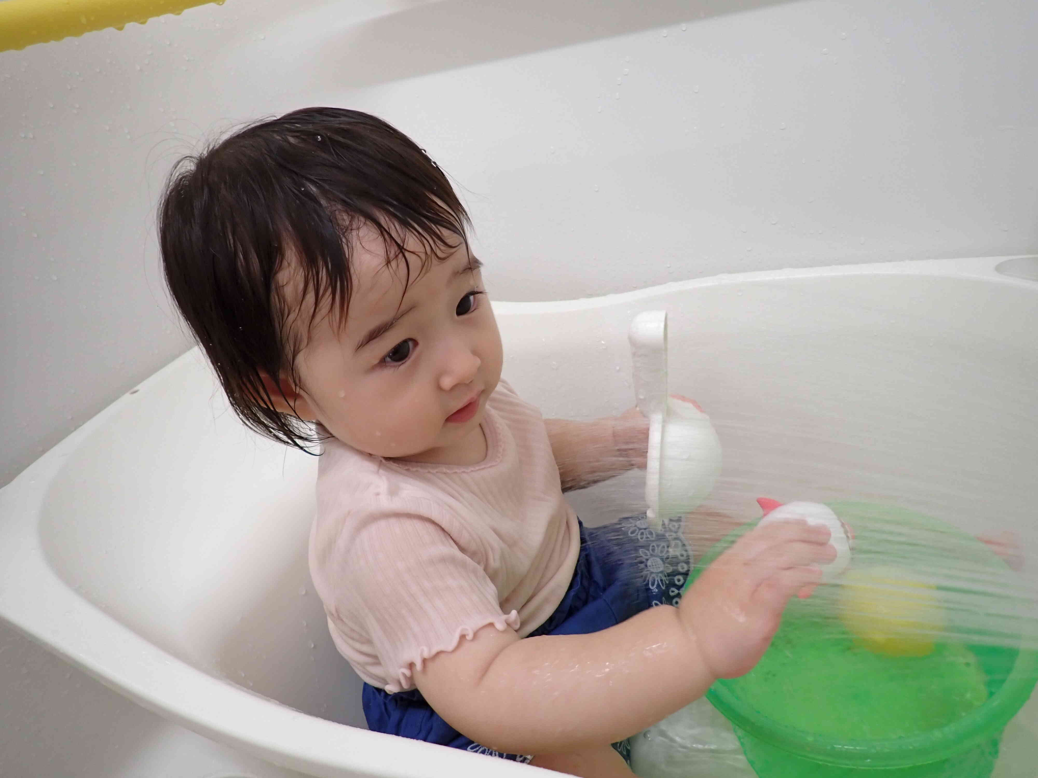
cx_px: 519
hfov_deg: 69.4
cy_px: 389
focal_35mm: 25
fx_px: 750
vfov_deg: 54.9
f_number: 2
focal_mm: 4.5
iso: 200
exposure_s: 1/125
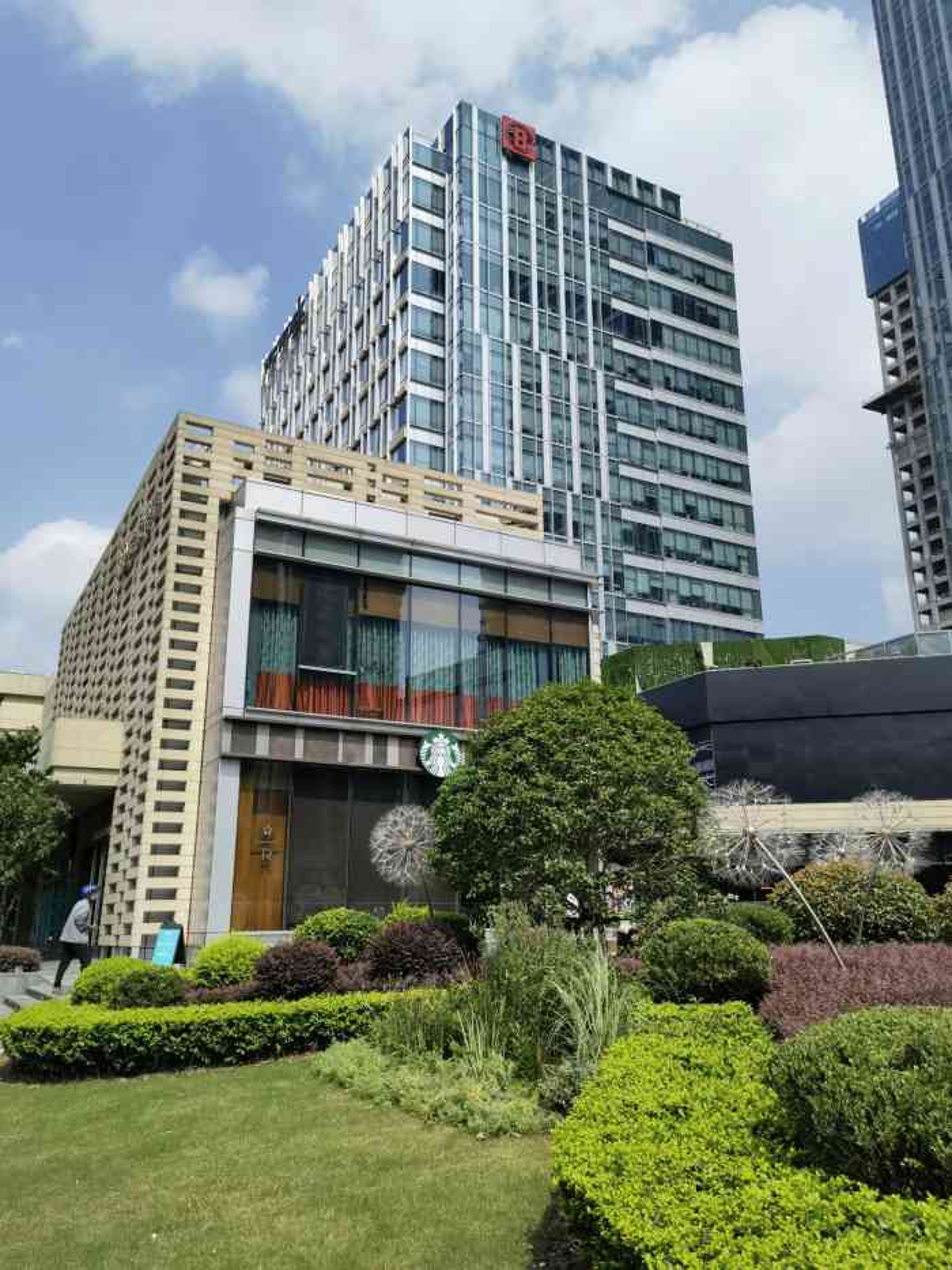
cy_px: 635
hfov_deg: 51.4
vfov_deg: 65.3
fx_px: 990
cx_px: 476
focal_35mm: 27
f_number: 1.9
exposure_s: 1/10000
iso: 50
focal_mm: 6.67
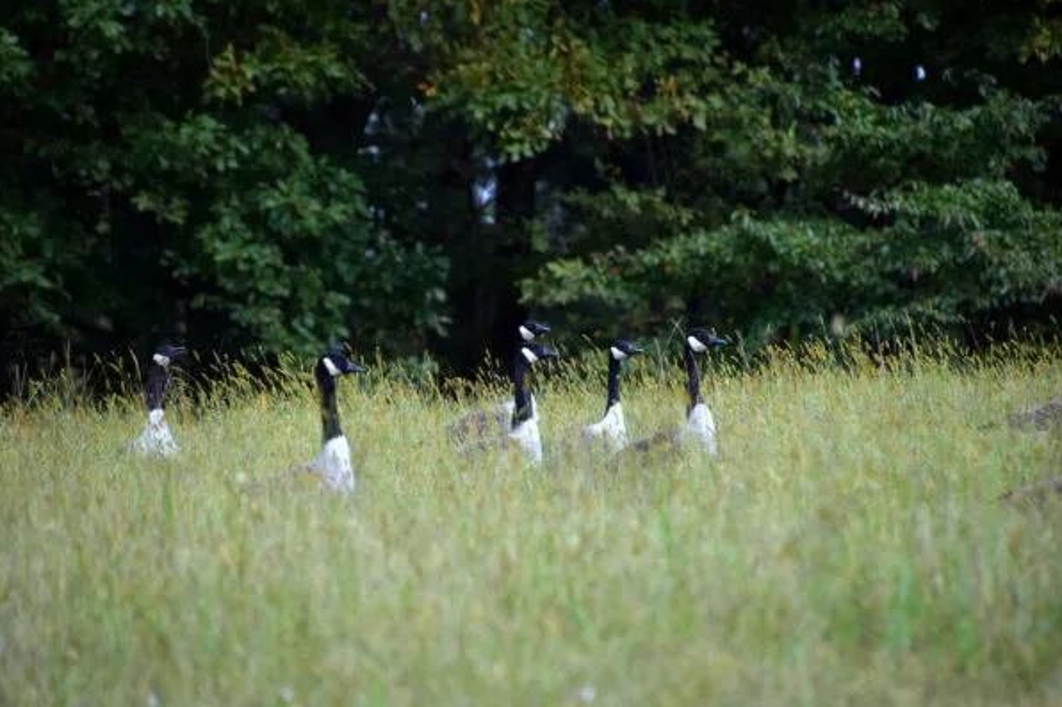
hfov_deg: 4.6
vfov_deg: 3.0
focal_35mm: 453
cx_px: 529
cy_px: 353
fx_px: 13359
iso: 500
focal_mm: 300
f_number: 6.3
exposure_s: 1/1000
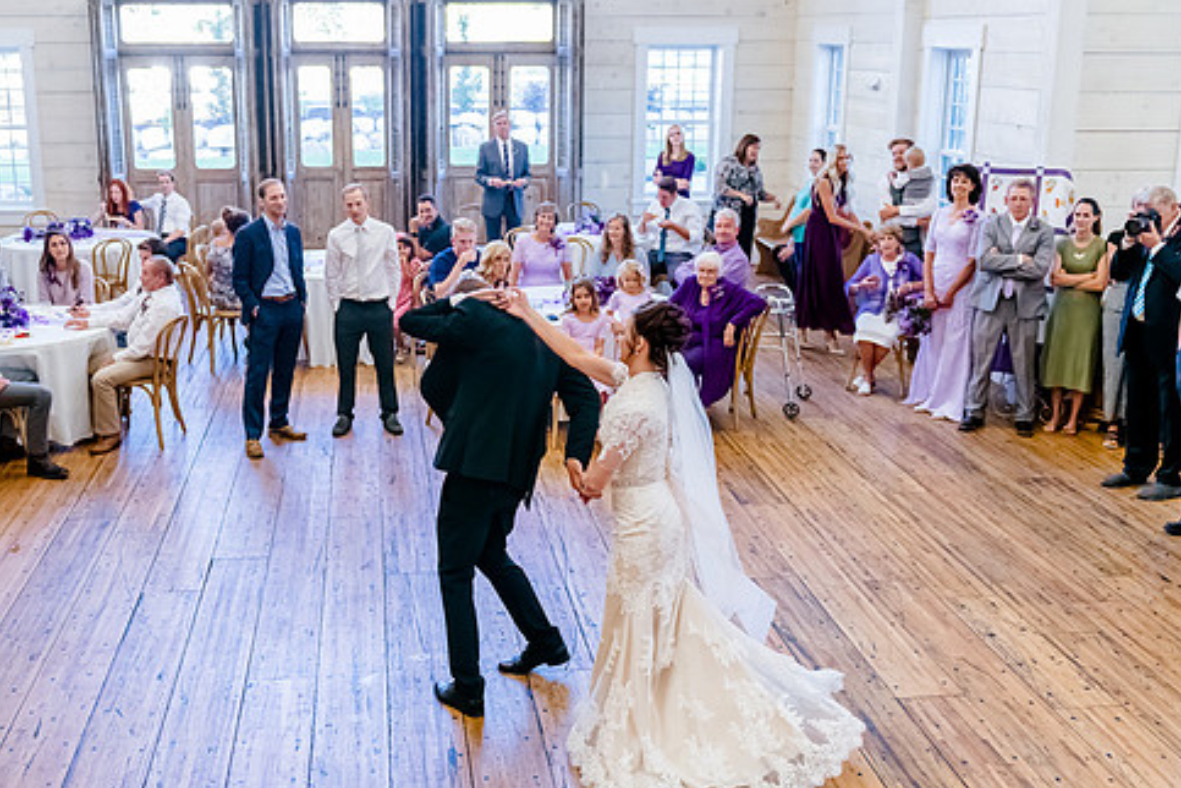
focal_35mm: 42
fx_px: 1378
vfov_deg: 31.9
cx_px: 489
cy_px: 427
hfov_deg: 46.2
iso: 3200
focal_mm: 35
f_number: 3.2
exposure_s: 1/640
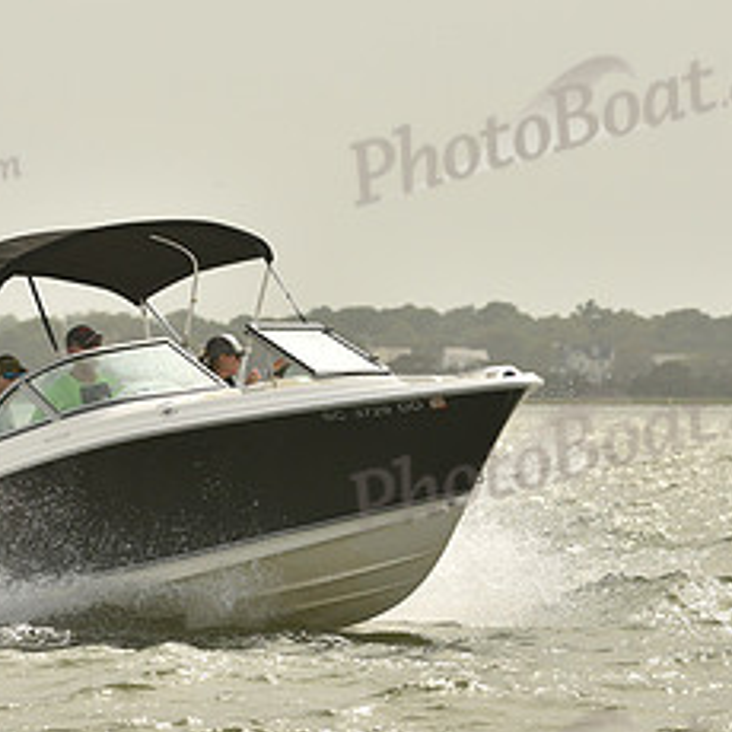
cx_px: 188
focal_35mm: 428
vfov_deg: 4.1
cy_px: 333
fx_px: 10240
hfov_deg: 4.1
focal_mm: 200
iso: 320
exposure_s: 1/1250
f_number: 7.1
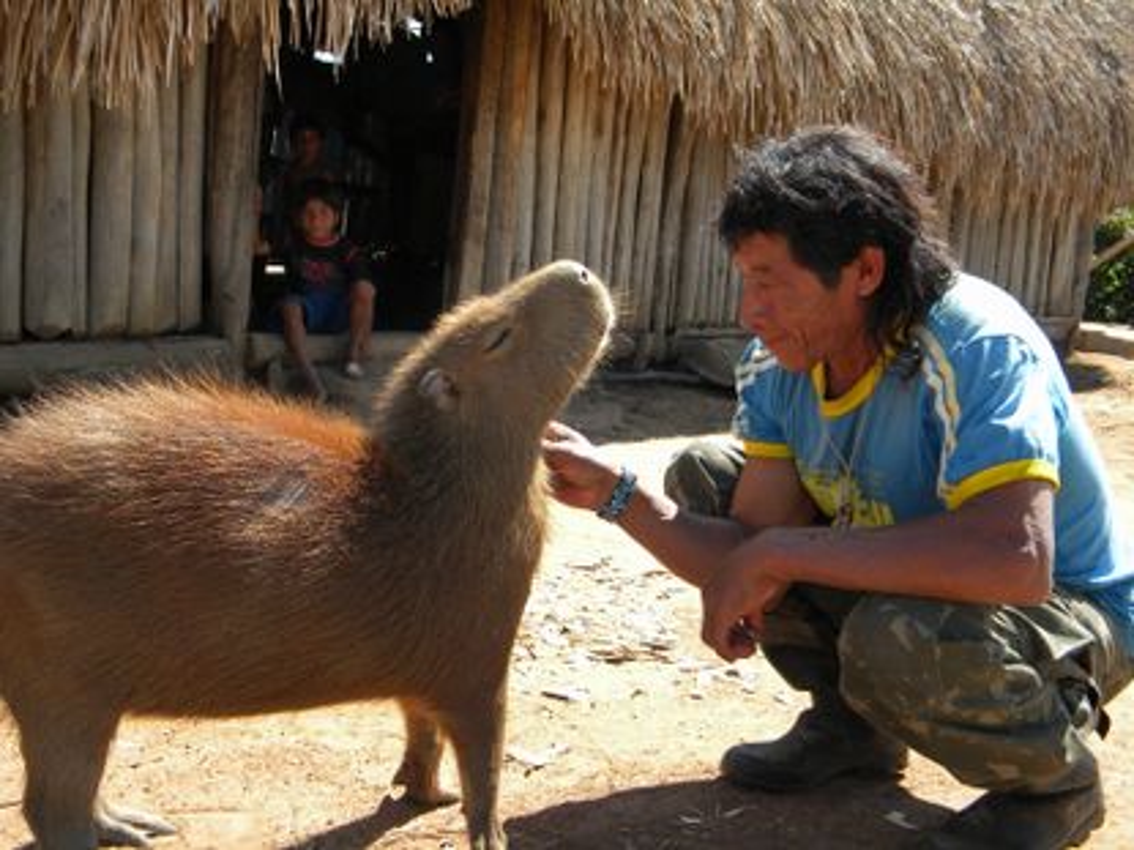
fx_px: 1343
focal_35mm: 41
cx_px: 567
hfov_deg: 45.8
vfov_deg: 35.1
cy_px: 425
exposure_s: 1/500
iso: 132
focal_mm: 7.3
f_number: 3.8
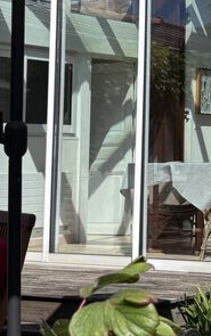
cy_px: 14
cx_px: 273
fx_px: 1028
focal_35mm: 112
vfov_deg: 18.2
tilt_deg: +6.3
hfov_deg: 11.4
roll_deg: +0.6
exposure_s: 1/3650
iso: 50
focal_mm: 5.96
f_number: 1.6
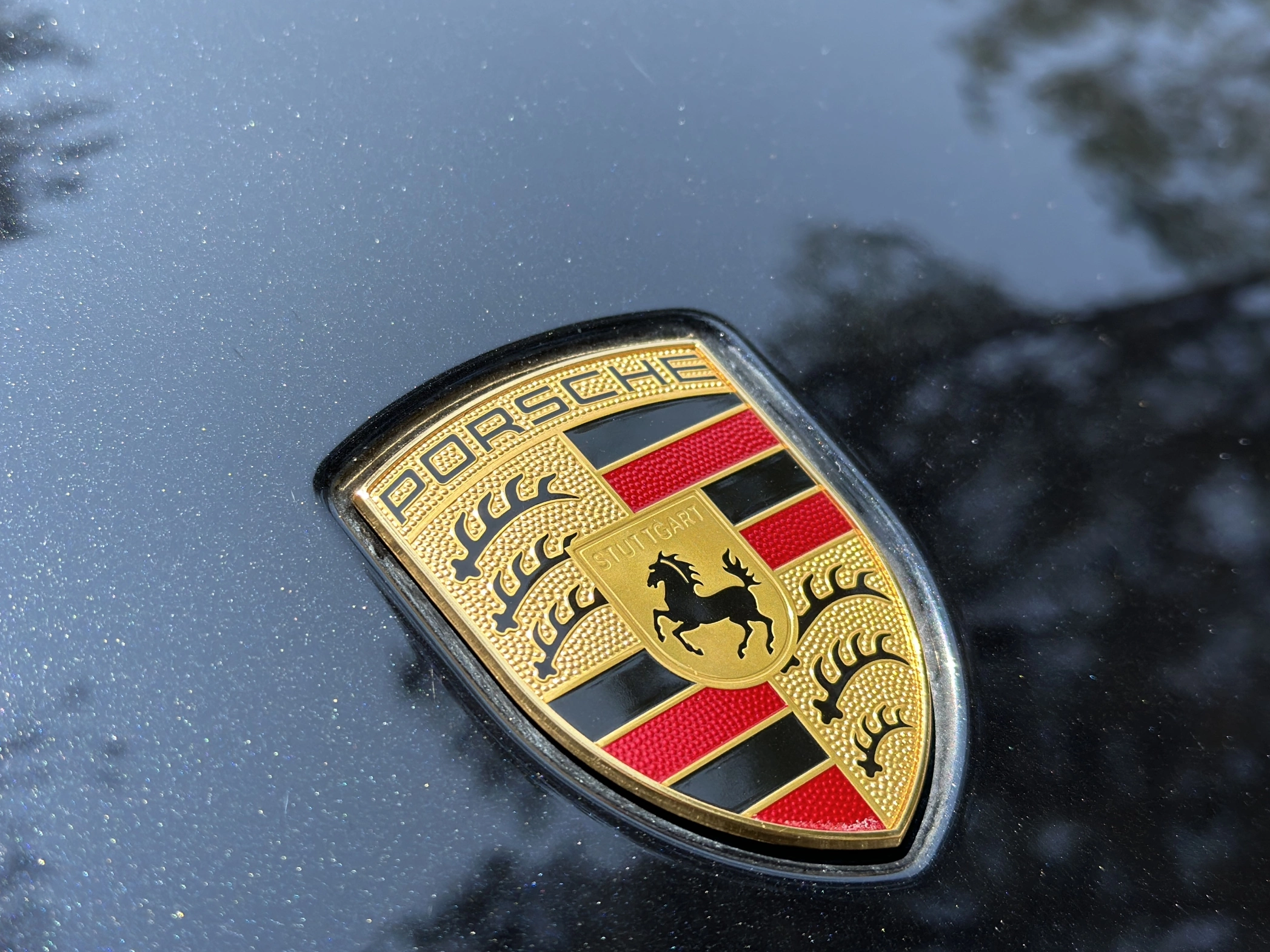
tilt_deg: -27.2
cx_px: 553
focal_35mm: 55
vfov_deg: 26.5
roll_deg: +6.0
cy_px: 432
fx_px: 2018
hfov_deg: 34.9
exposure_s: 1/1565
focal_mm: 6.86
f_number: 1.78
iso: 80
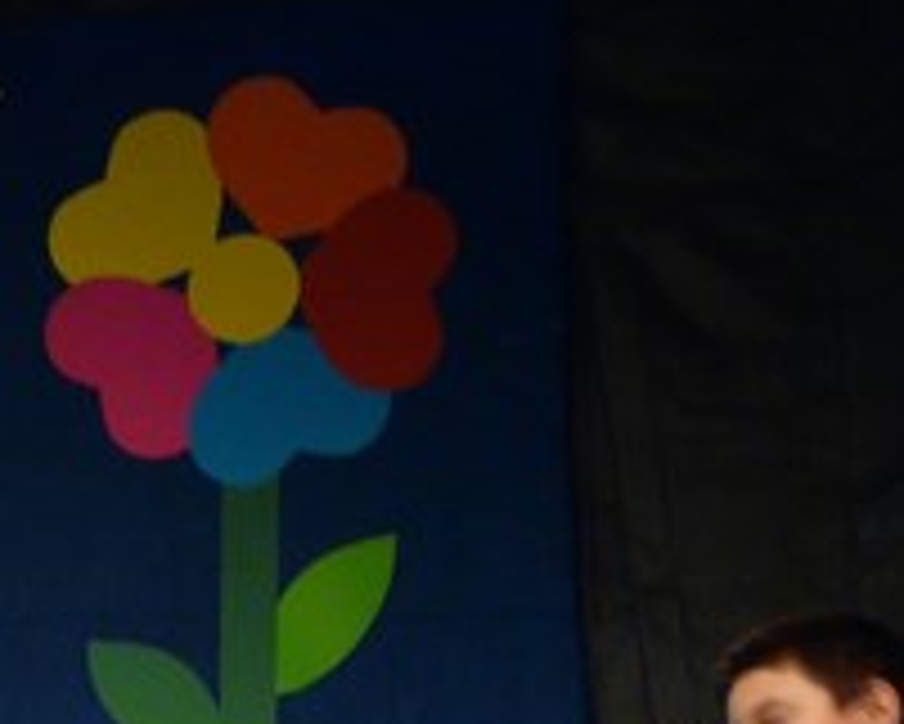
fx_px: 4577
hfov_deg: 11.0
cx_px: -220
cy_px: 1241
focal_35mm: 171
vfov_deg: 8.7
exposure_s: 1/20
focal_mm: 7.2
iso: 200
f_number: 3.2
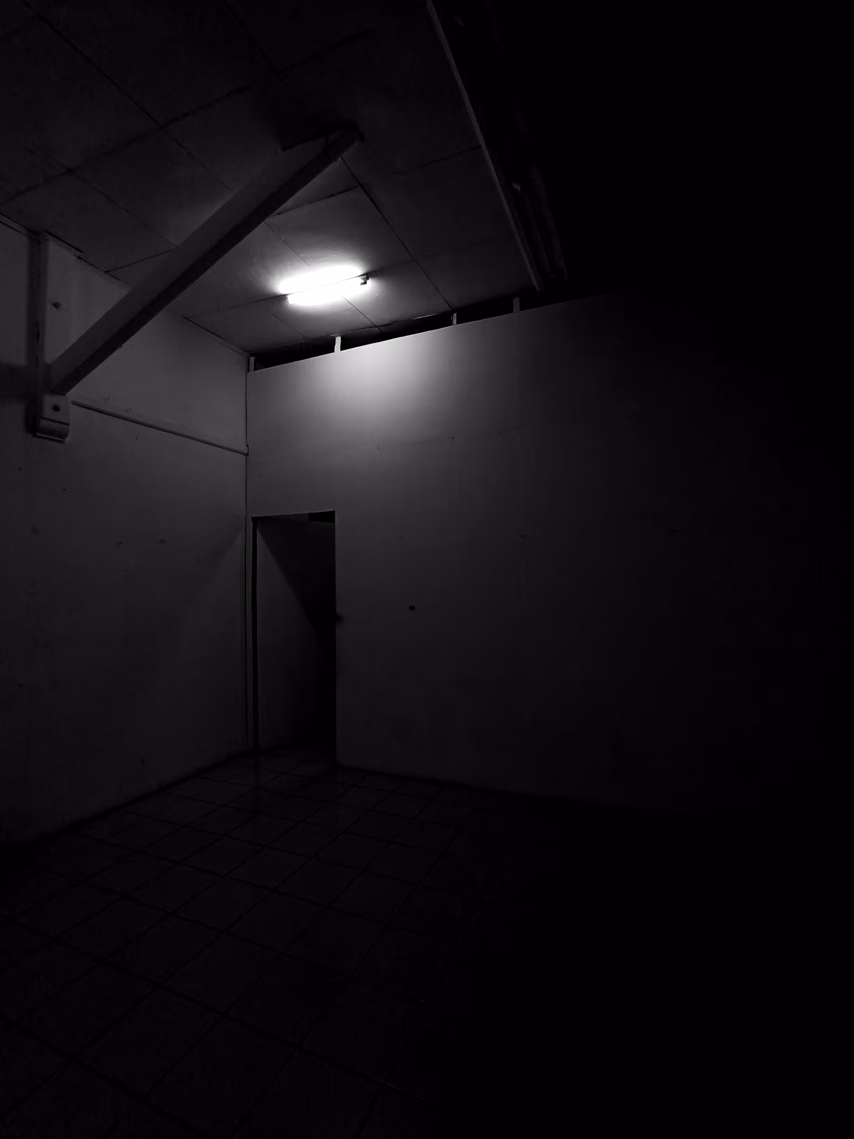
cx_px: 427
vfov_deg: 98.2
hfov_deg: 81.7
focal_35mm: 15
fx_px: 493
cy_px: 570
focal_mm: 1.65
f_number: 2.2
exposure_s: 1/33.3
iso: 146
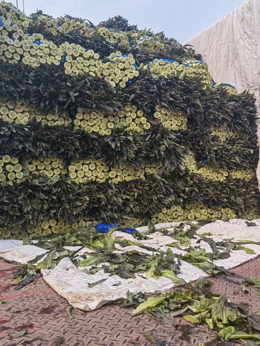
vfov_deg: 58.3
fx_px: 310
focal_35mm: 31
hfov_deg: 45.4
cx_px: 119
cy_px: 159
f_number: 1.9
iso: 50
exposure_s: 1/1942
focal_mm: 5.52
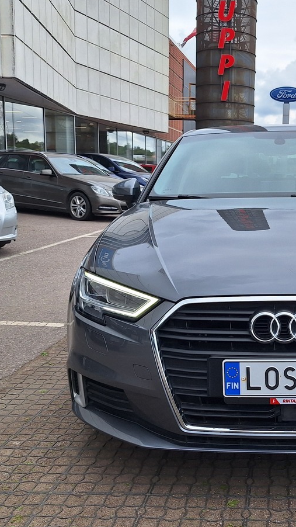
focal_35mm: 40
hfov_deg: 28.8
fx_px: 558
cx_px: 249
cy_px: 285
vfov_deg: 50.4
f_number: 1.8
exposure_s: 1/2353
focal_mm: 5.54
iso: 40
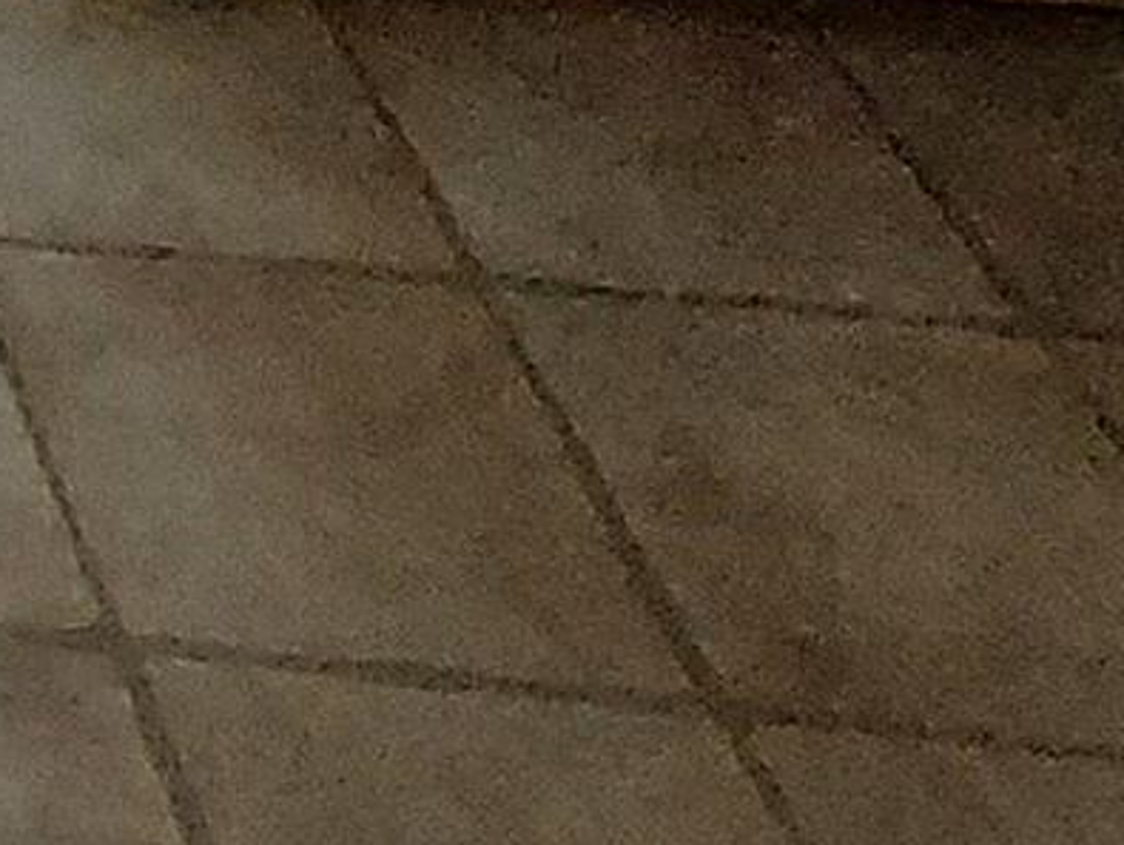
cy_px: -1539
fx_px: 3283
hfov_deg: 12.5
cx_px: -1926
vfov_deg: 10.9
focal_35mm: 101
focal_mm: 1.74
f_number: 2.2
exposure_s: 1/60
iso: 250
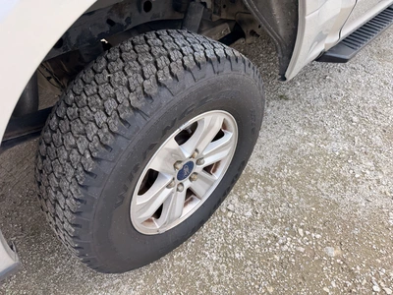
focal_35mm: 24
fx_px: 272
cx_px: 196
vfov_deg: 56.8
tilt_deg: -50.6
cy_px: 148
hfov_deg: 71.6
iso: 80
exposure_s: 1/757
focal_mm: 6.76
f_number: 1.78
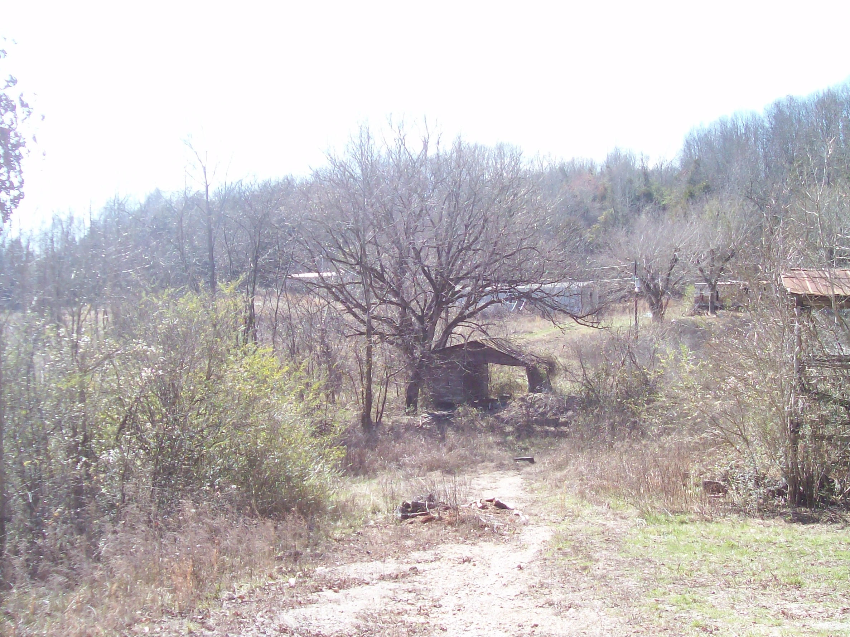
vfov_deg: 36.8
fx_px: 958
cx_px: 426
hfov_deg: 47.9
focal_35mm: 39
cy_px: 327
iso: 80
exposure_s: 1/342
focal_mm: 6
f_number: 2.7
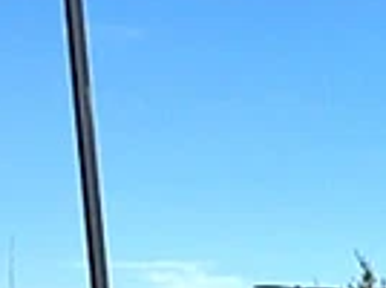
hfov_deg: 13.1
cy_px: 739
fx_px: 1458
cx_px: 766
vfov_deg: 9.7
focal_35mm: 131
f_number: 1.78
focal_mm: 6.76
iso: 80
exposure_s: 1/5714
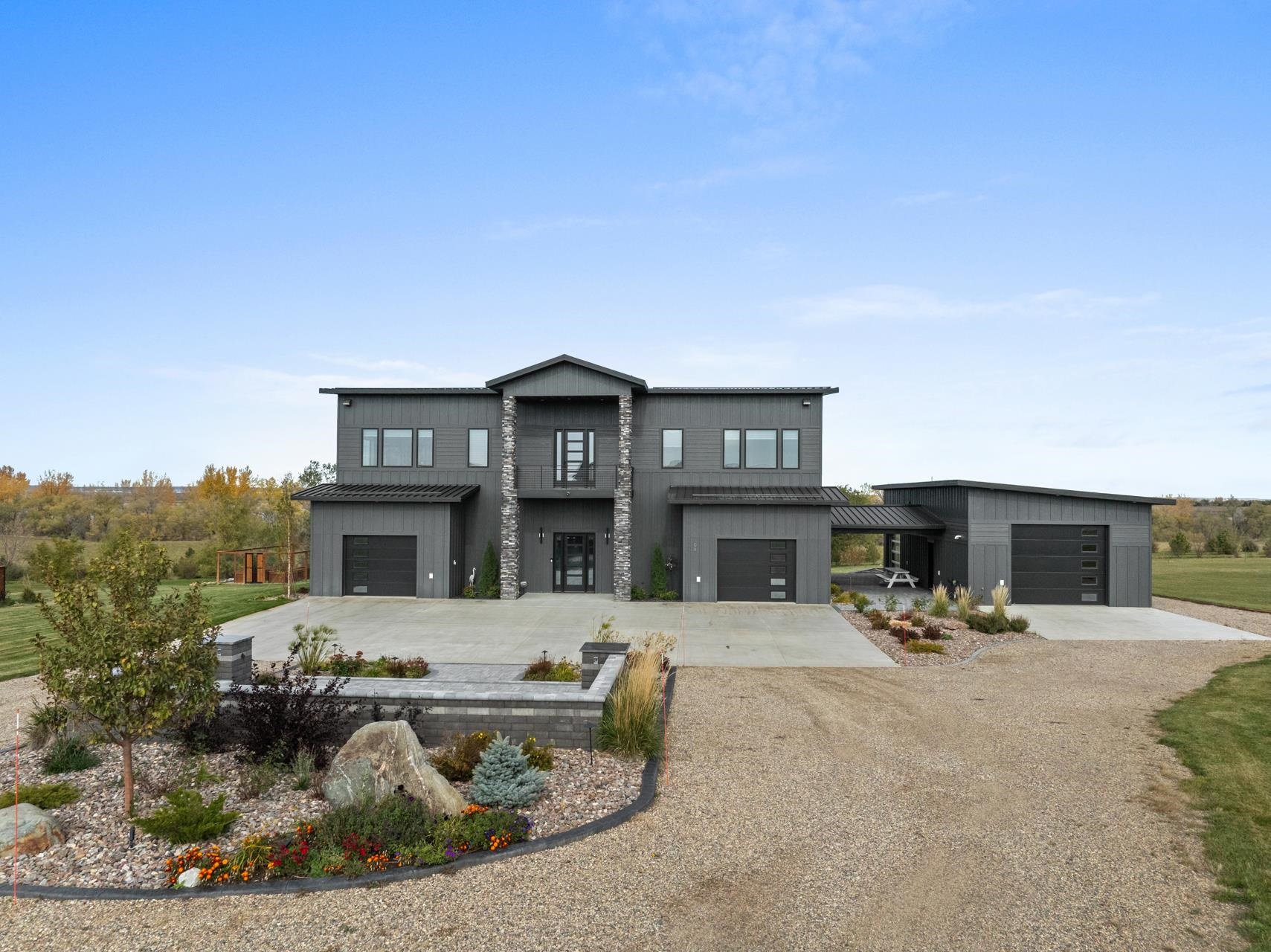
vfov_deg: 56.8
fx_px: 881
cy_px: 476
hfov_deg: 71.6
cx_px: 636
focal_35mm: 24
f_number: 6.3
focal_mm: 12.29
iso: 400
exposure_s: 1/400
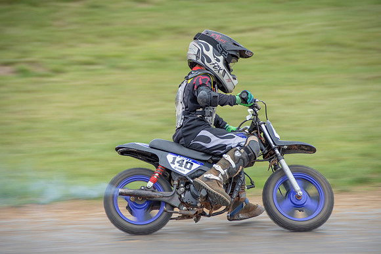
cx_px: 190
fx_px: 2779
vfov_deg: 5.2
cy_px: 127
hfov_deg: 7.8
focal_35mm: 262
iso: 100
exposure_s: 1/160
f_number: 6.3
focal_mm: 175
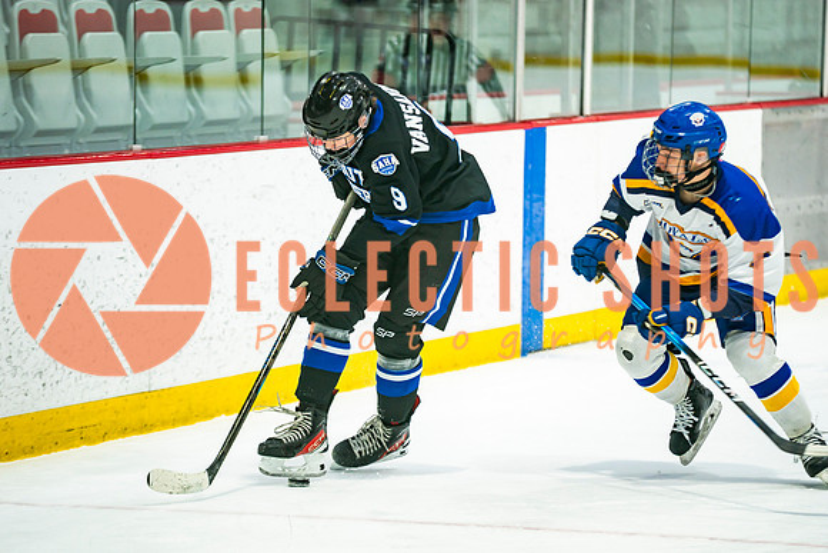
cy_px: 252
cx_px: 433
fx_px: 5213
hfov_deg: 9.1
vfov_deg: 6.1
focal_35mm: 227
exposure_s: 1/640
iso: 640
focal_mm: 200
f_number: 2.8
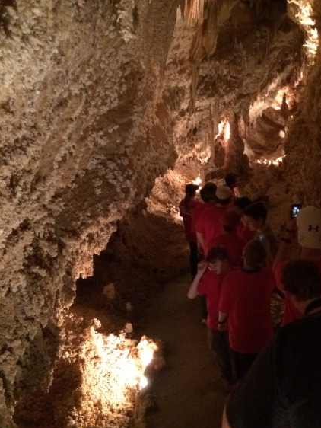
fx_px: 544
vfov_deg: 42.9
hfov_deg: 32.4
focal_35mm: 44
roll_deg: +2.9
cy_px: 202
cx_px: 229
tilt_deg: -18.0
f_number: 2.2
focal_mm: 4.15
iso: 640
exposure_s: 1/15
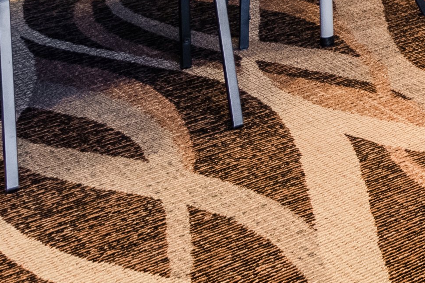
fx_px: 1163
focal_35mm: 99
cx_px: 919
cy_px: -397
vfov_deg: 11.5
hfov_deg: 15.3
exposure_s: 1/13
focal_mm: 13
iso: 400
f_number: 8
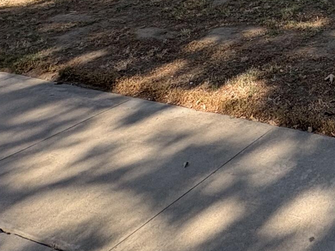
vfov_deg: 22.5
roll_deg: +0.1
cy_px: -136
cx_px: 418
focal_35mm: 52
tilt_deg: +4.7
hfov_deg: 30.4
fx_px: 503
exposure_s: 1/1143
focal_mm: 2.22
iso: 50
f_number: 2.2
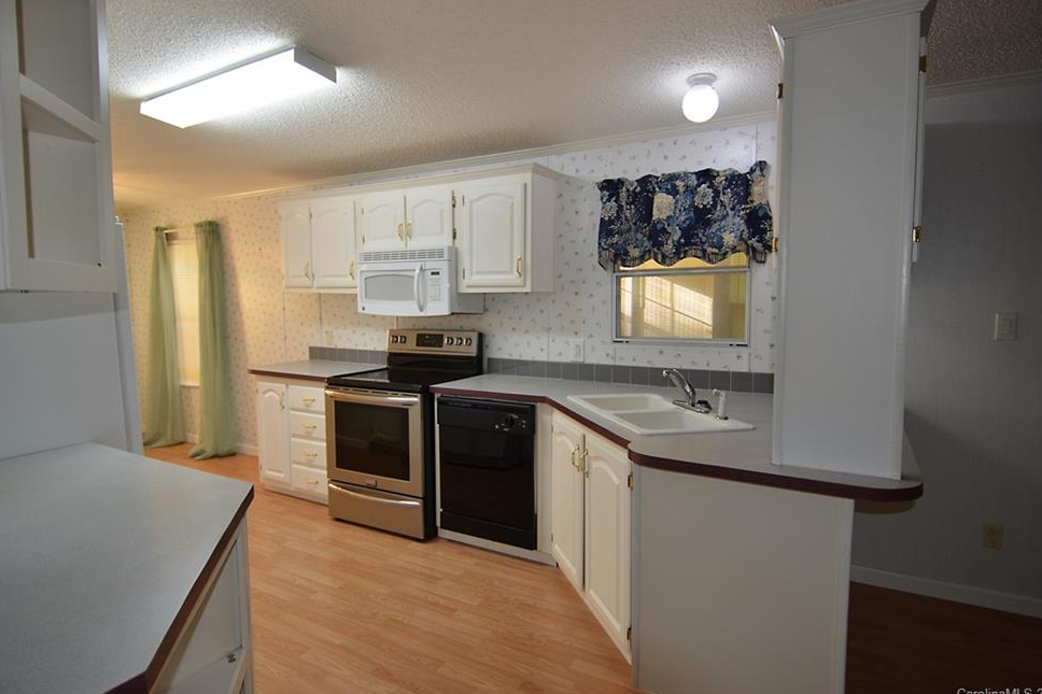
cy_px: 339
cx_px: 522
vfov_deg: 64.5
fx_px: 550
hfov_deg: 86.9
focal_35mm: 19
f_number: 4
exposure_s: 1/60
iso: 400
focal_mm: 12
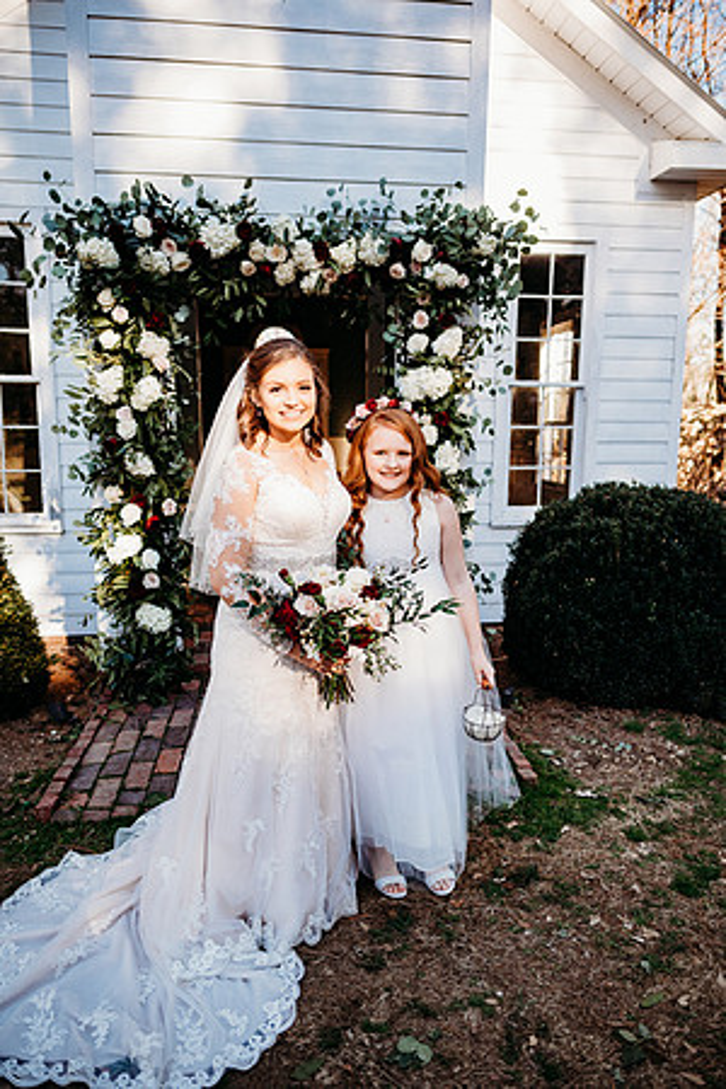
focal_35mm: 24
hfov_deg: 53.1
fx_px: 726
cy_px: 544
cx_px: 363
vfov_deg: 73.7
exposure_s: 1/500
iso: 200
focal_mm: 24
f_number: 2.5
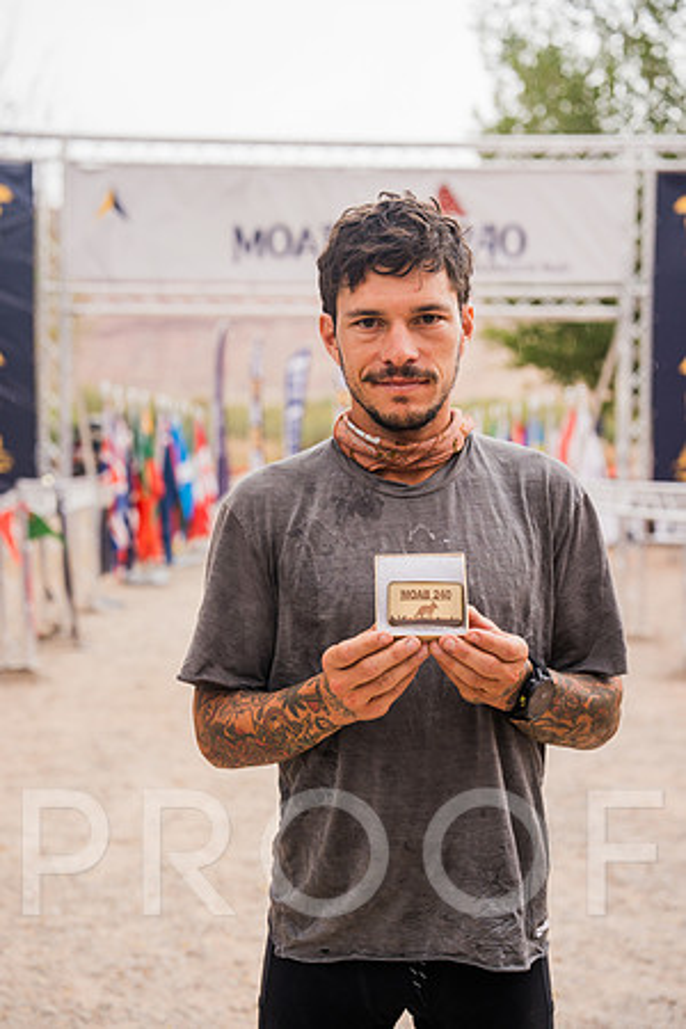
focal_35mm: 50
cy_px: 514
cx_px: 343
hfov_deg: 27.0
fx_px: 1429
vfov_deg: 39.6
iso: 400
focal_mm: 50
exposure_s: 1/320
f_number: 3.2
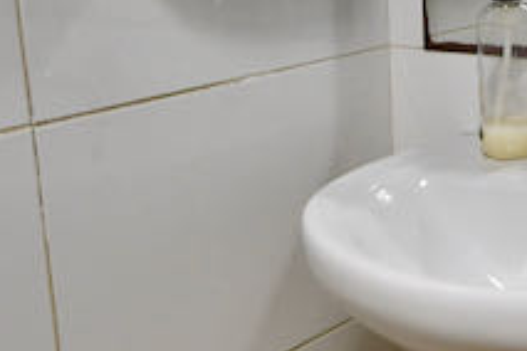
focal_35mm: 54
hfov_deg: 33.2
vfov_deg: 24.7
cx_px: 547
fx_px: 790
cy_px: 268
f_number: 4.5
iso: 900
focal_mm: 12
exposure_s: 1/125
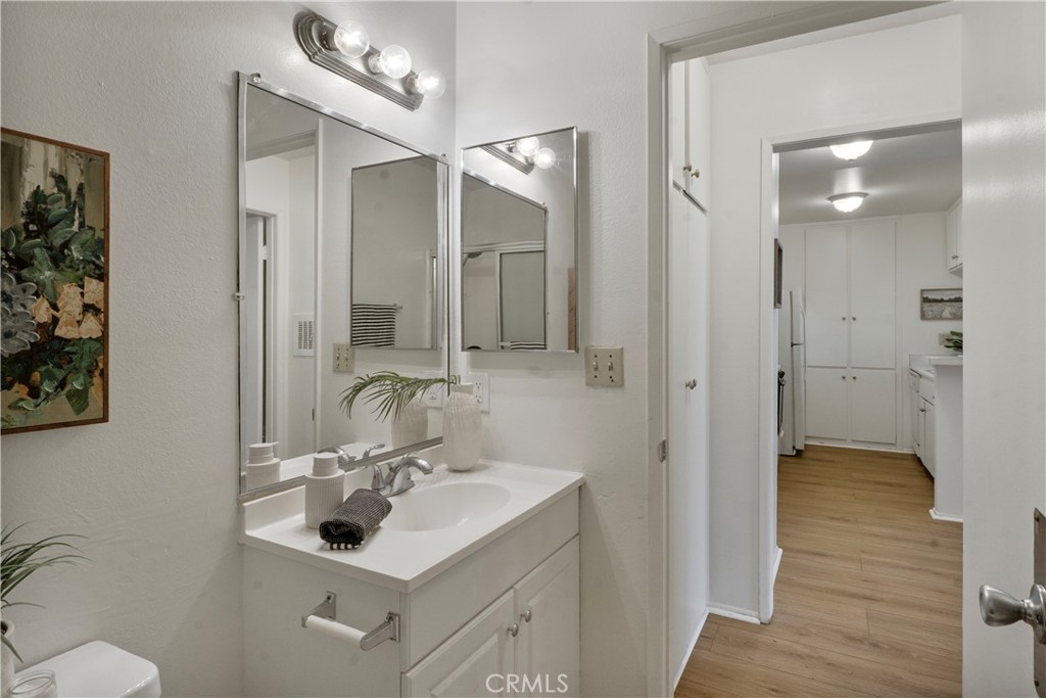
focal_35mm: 18
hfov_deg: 90.0
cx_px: 523
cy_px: 349
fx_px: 523
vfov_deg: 67.4
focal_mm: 12
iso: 400
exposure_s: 1/8
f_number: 14
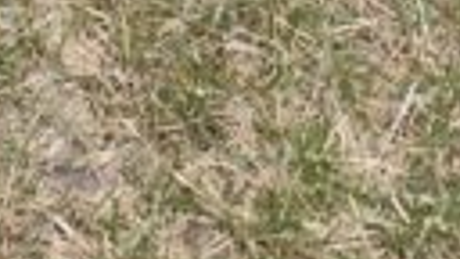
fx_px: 2866
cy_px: -1529
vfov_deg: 3.9
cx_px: 4
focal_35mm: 235
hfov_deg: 9.1
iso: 100
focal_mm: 4.71
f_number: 1.7
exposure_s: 1/120
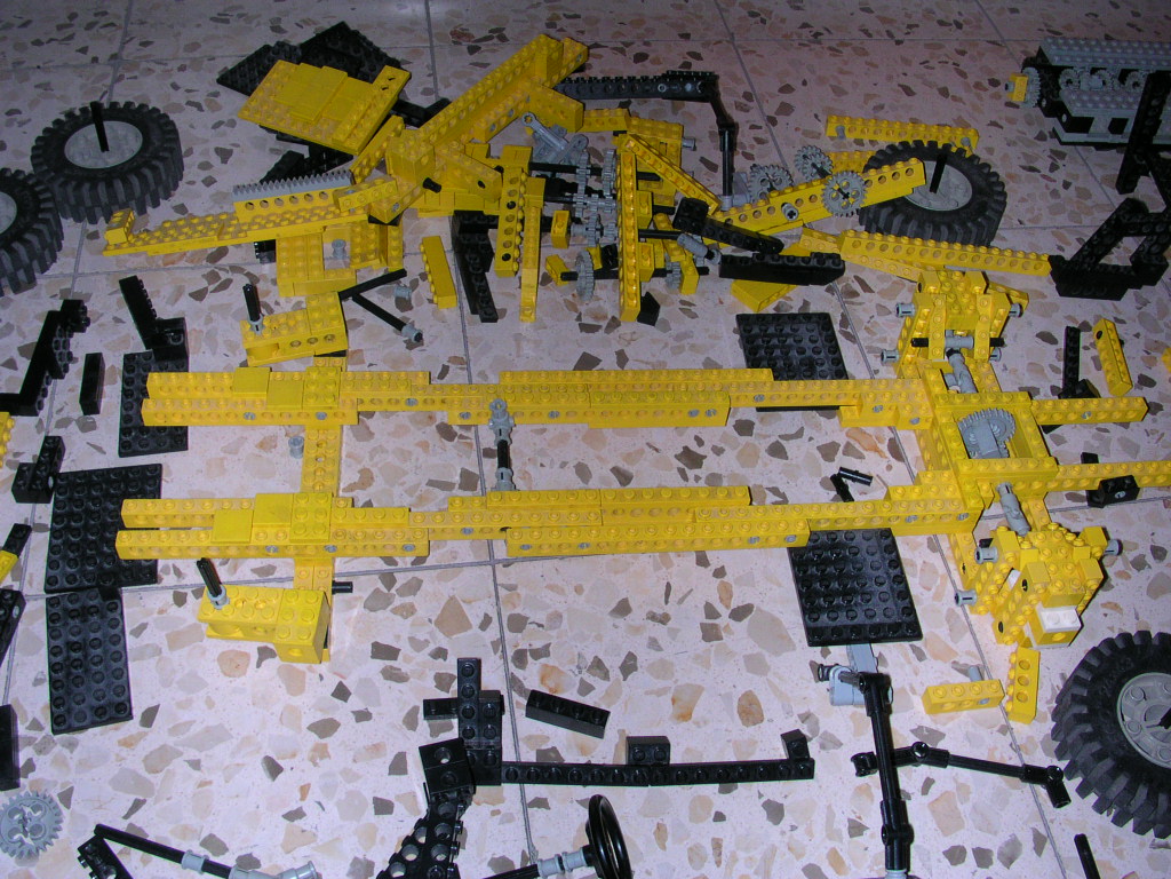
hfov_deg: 50.1
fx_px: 1252
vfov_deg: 38.7
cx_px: 586
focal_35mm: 37
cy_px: 440
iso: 100
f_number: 4.5
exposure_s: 1/60
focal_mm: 5.6
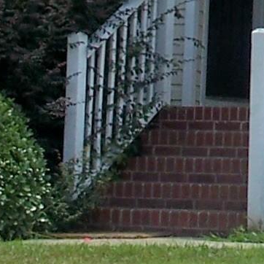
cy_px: -171
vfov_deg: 7.0
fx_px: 2114
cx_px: 456
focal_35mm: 245
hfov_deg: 7.0
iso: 64
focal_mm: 6.4
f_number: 3.9
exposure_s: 1/400
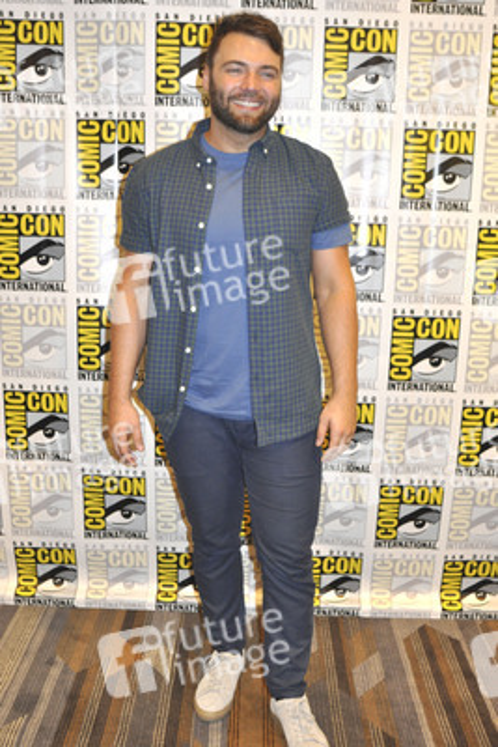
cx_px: 249
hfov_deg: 36.9
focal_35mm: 36
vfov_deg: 53.1
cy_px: 374
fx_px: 746
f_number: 4.5
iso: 1000
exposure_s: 1/60
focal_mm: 24
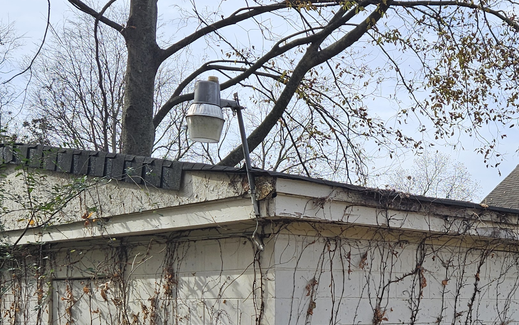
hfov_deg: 32.9
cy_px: 297
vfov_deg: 21.1
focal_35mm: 60
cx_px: 430
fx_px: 849
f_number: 1.8
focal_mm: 5.4
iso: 25
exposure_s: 1/1252
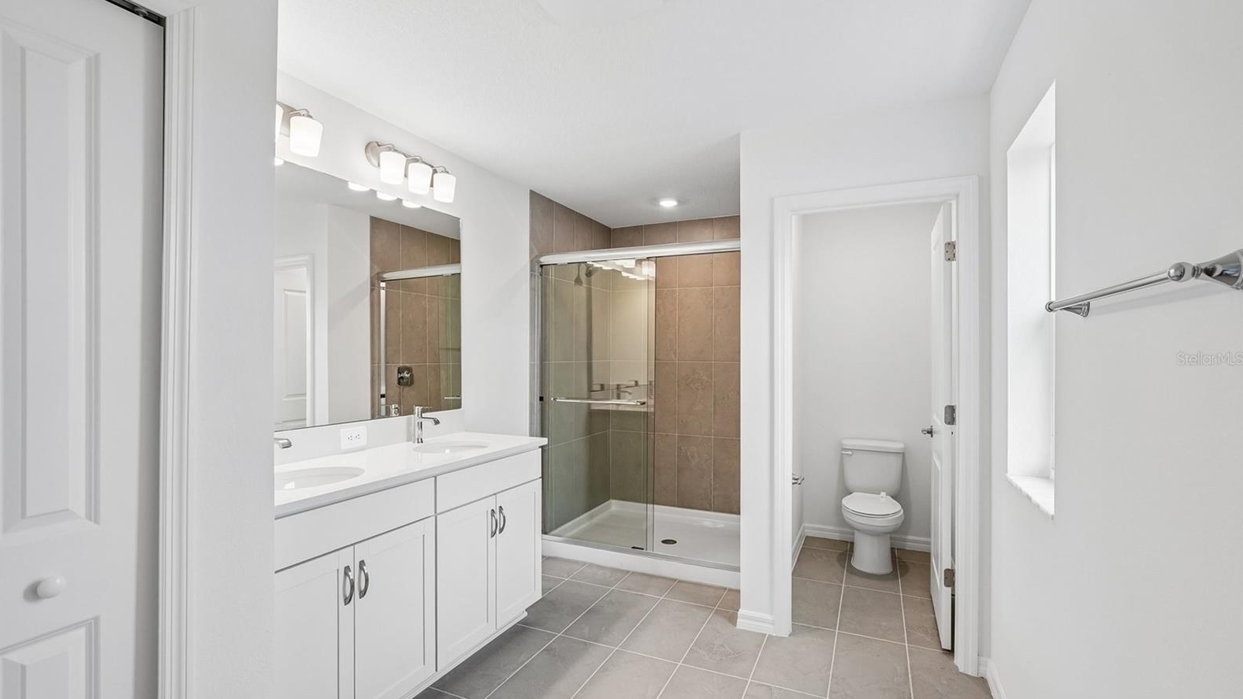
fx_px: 560
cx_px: 616
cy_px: 359
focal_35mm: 17
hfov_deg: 95.9
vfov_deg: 63.9
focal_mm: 16
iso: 400
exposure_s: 1/40
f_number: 8
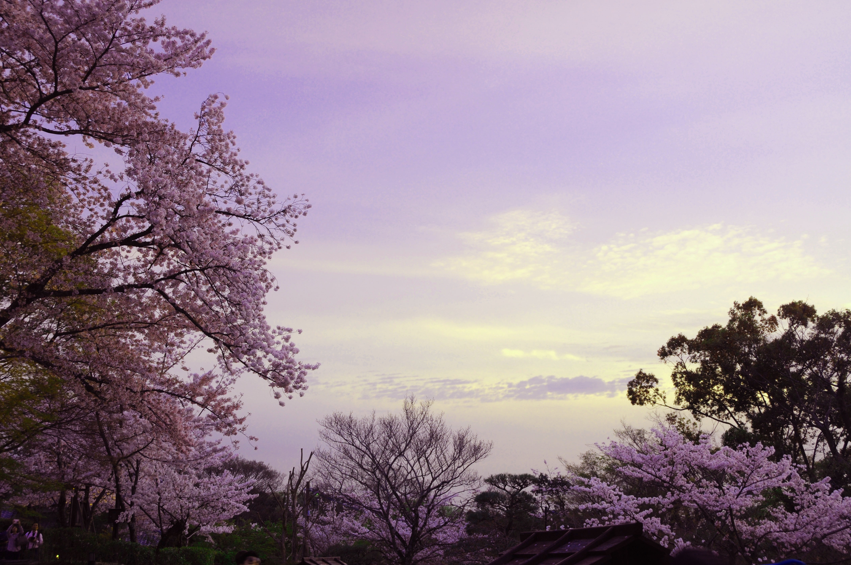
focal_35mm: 52
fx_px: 1240
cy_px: 282
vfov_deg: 25.7
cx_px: 426
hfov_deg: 37.9
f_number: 8
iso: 320
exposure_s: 1/13
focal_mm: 35
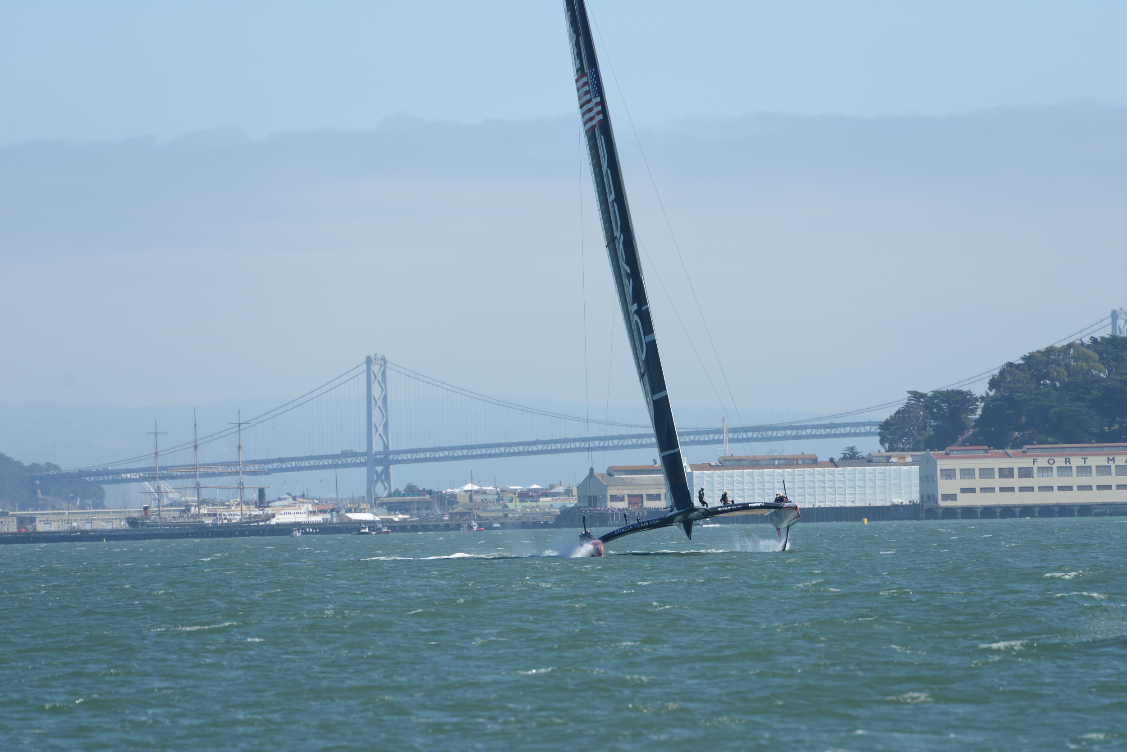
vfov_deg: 4.0
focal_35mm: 340
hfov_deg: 6.1
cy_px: 376
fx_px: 10648
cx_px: 564
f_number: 5.6
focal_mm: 340
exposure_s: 1/640
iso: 125
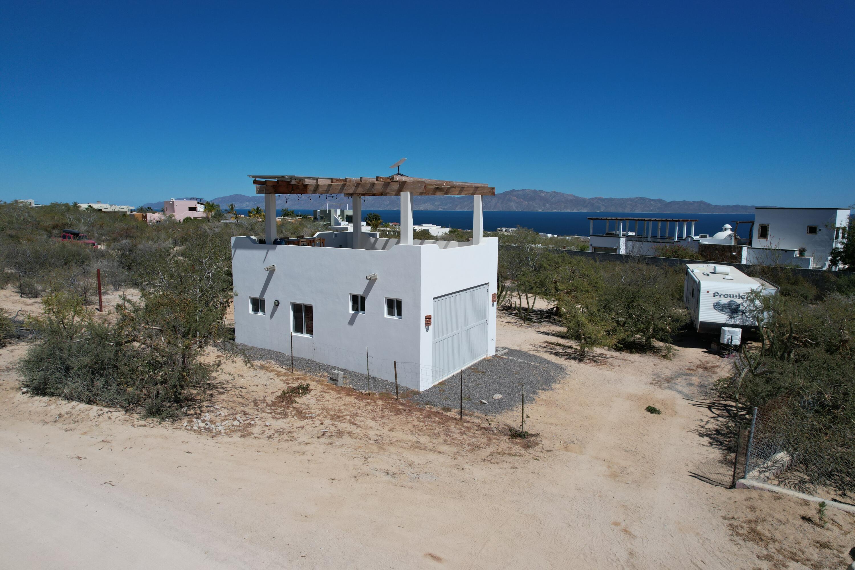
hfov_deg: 78.6
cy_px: 285
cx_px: 428
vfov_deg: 57.2
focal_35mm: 22
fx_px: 522
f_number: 2.8
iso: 100
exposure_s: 1/4000
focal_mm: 8.38
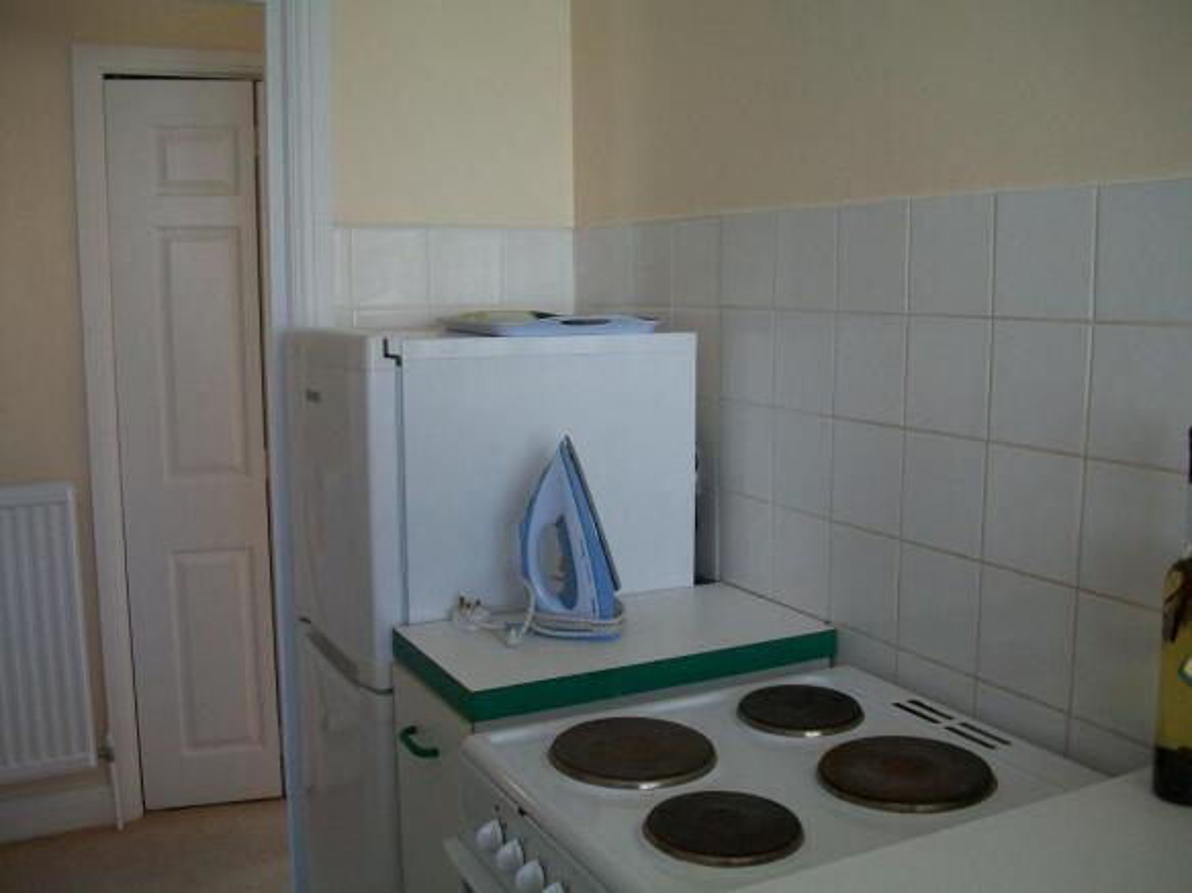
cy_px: 446
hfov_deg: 54.0
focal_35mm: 34
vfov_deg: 41.8
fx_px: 1171
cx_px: 596
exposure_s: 1/60
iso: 155
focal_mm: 5.7
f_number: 2.8
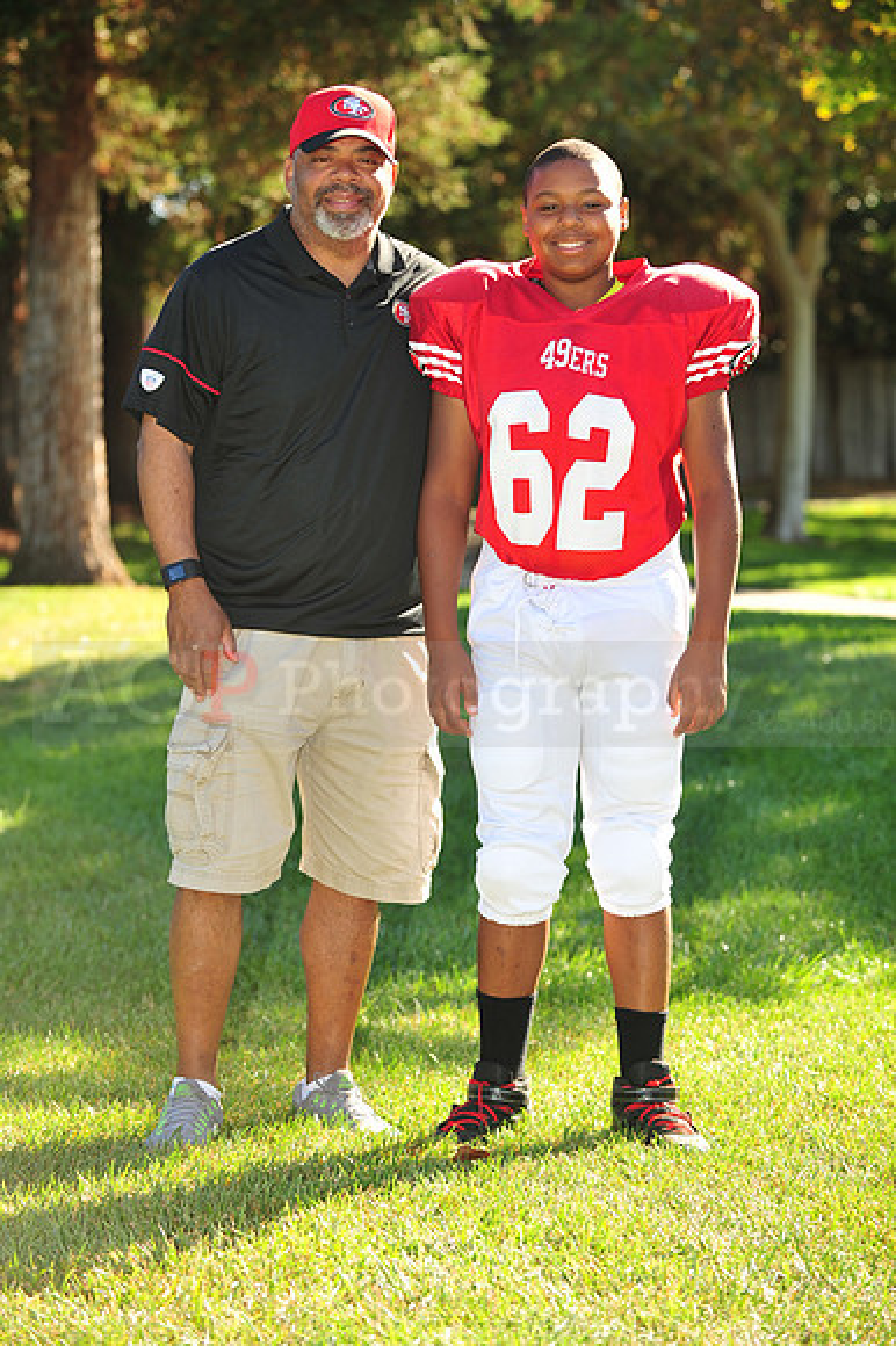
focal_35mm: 110
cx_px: 448
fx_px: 4111
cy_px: 673
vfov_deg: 18.6
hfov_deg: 12.4
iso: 200
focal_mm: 110
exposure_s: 1/320
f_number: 4.5
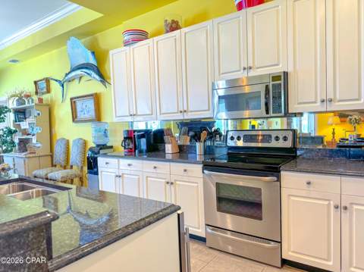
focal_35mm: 24
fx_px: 252
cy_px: 136
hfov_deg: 71.7
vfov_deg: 56.7
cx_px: 182
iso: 200
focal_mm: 6.86
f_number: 1.8
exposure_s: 1/120
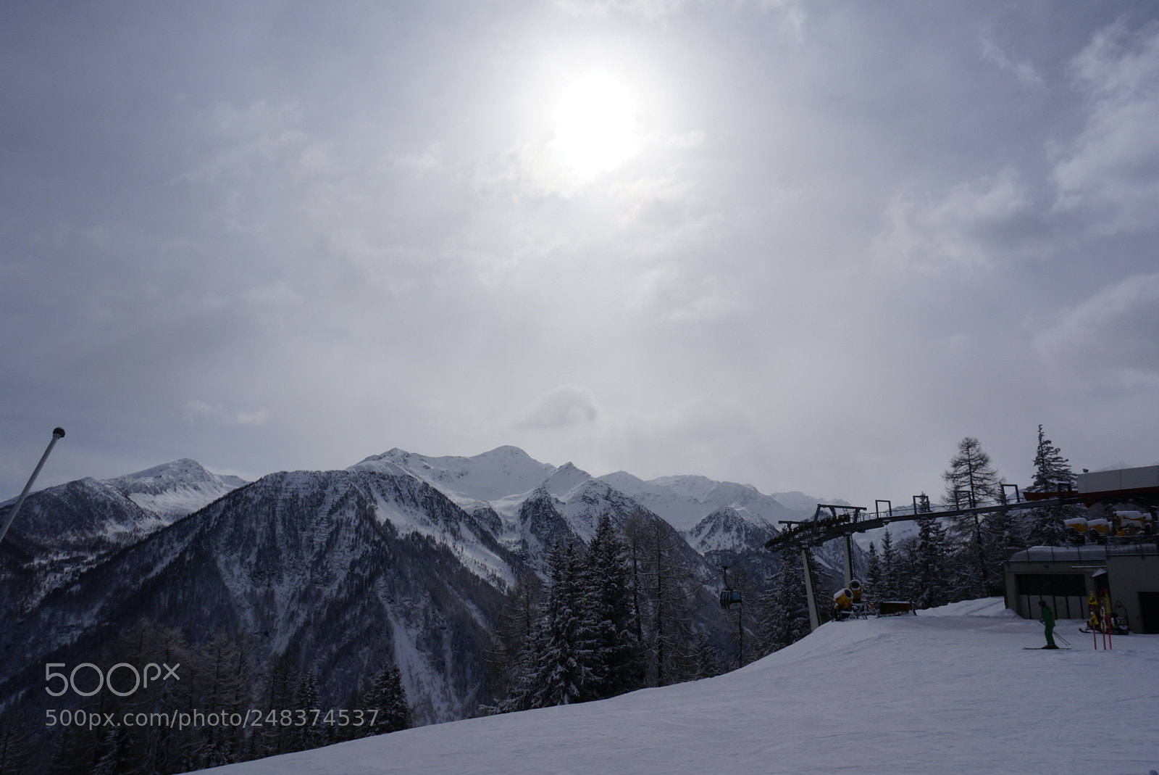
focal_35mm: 24
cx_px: 580
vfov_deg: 53.2
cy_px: 388
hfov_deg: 73.7
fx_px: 773
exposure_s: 1/500
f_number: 13
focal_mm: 16
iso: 100
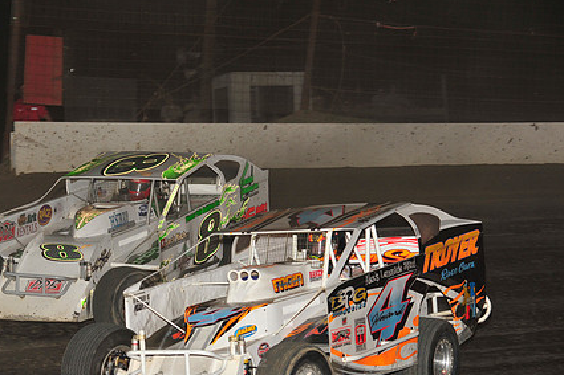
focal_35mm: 153
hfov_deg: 13.4
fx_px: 2396
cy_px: 239
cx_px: 186
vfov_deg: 9.0
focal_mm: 112
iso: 800
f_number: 6.3
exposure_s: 1/320
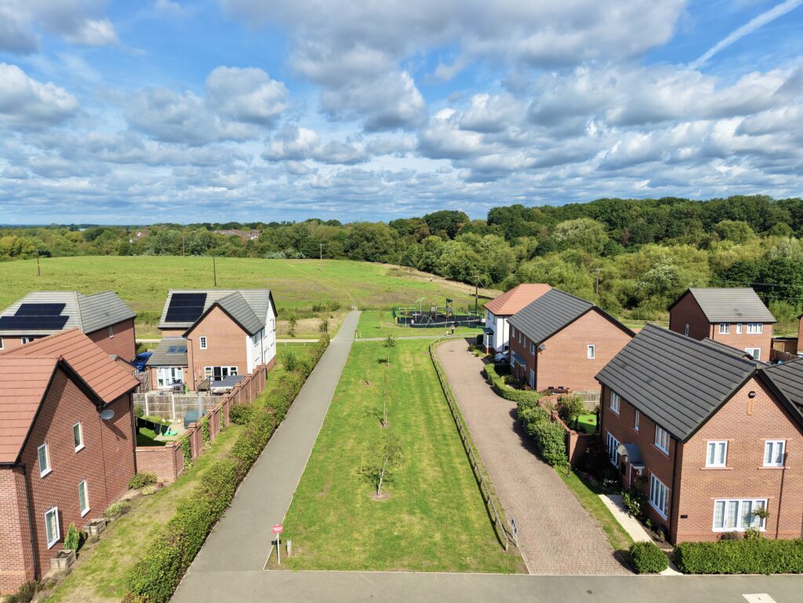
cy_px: 302
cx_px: 402
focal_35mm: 24
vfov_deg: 56.8
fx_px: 557
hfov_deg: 71.6
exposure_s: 1/5000
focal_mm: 8.67
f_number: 1.8
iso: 140
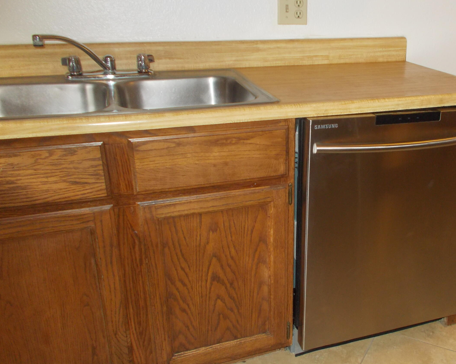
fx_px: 486
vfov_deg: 41.2
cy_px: 187
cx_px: 317
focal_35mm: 36
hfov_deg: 49.1
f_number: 3.2
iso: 200
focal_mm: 4.6
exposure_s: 1/25
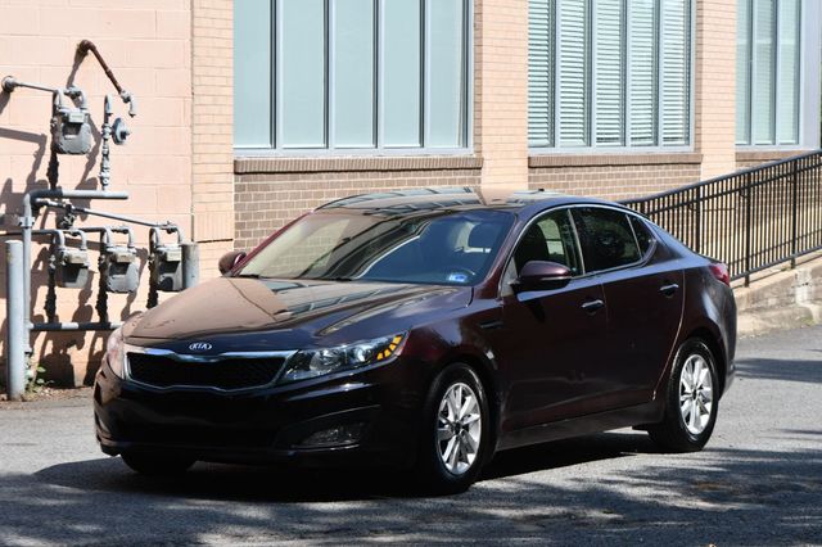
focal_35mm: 138
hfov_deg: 14.9
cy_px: 274
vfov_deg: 9.9
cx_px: 411
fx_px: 3149
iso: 125
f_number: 8
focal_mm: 92
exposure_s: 1/250
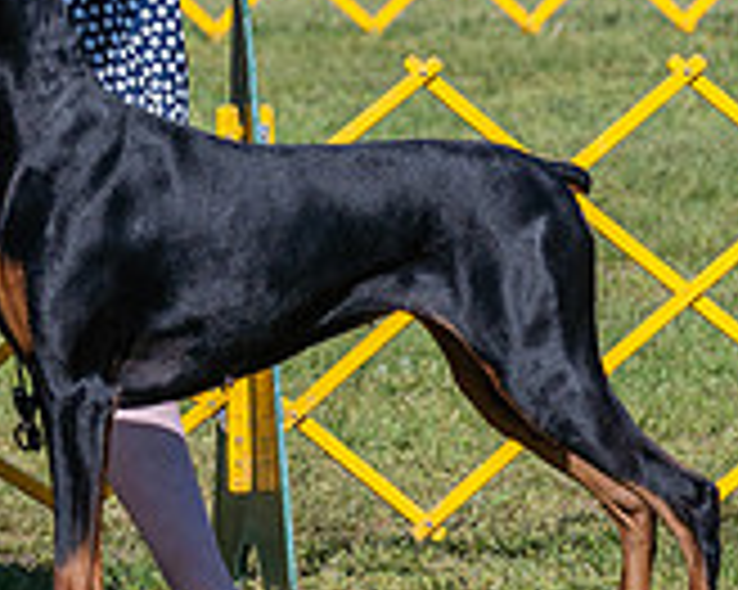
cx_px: -11
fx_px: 15127
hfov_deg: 2.8
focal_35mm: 693
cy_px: -140
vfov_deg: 2.2
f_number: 6.3
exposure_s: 1/2000
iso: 320
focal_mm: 179
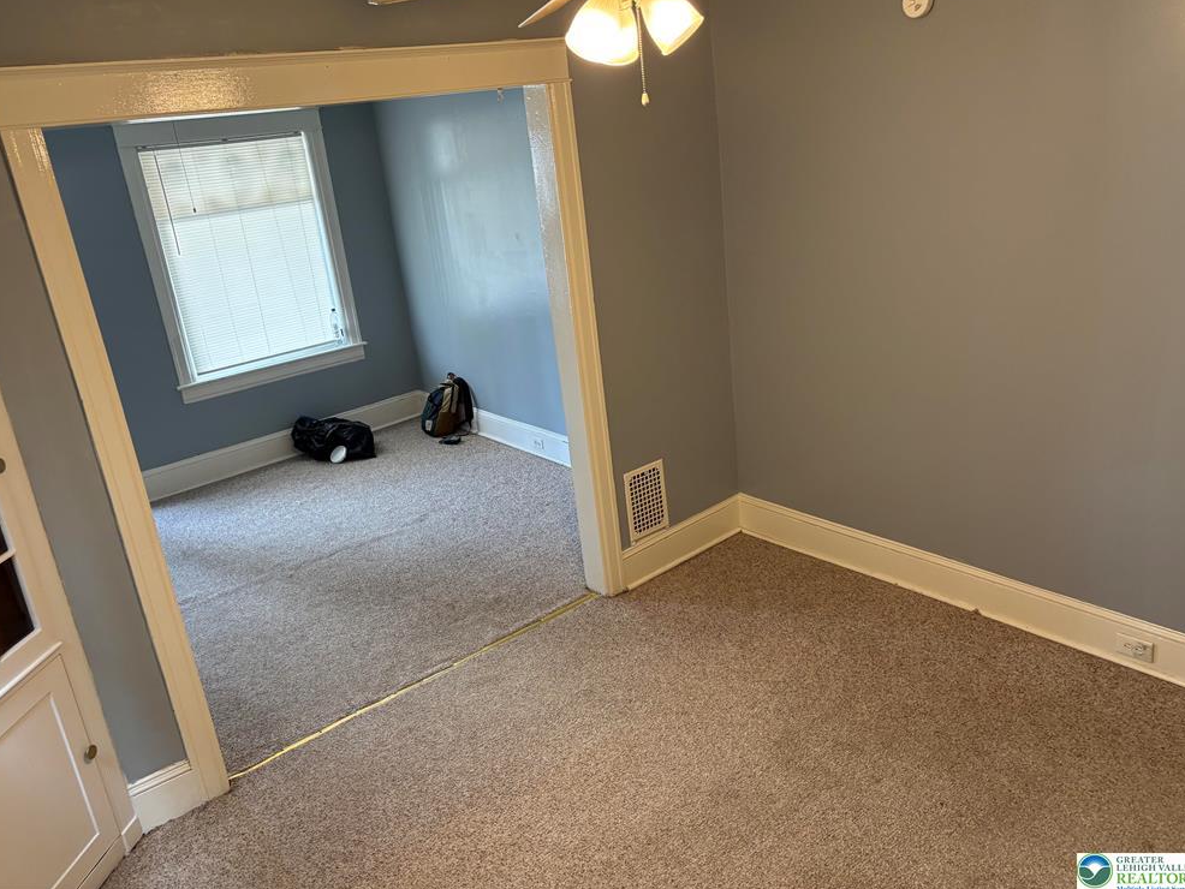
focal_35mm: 27
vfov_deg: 51.4
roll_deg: +6.5
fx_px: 925
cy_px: 431
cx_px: 584
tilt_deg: -19.9
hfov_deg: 65.3
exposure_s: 1/60
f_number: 1.6
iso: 200
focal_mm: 5.96
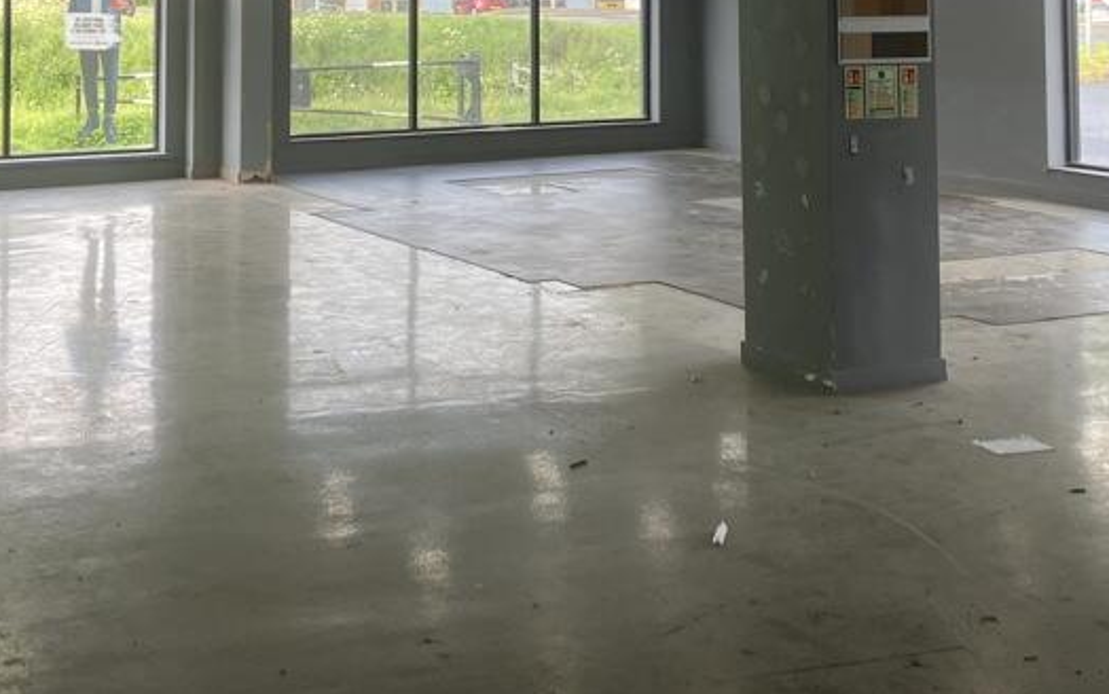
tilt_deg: +3.6
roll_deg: -0.3
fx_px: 1754
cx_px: 567
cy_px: -59
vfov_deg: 21.3
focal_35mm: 58
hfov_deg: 35.1
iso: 32
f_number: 1.8
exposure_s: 1/100
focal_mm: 3.99
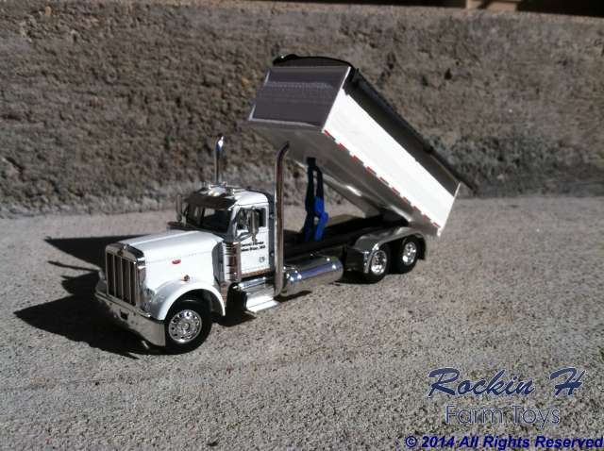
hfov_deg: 52.7
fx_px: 610
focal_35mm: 35
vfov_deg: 40.6
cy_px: 226
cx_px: 302
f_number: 2.8
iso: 80
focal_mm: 3.85
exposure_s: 1/3000
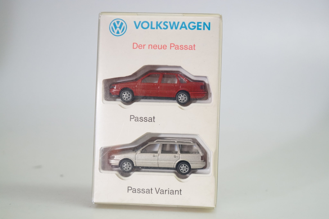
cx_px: 164
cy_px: 110
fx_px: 548
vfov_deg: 22.6
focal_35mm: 60
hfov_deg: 33.4
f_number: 5.6
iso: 1000
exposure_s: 1/160
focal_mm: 40
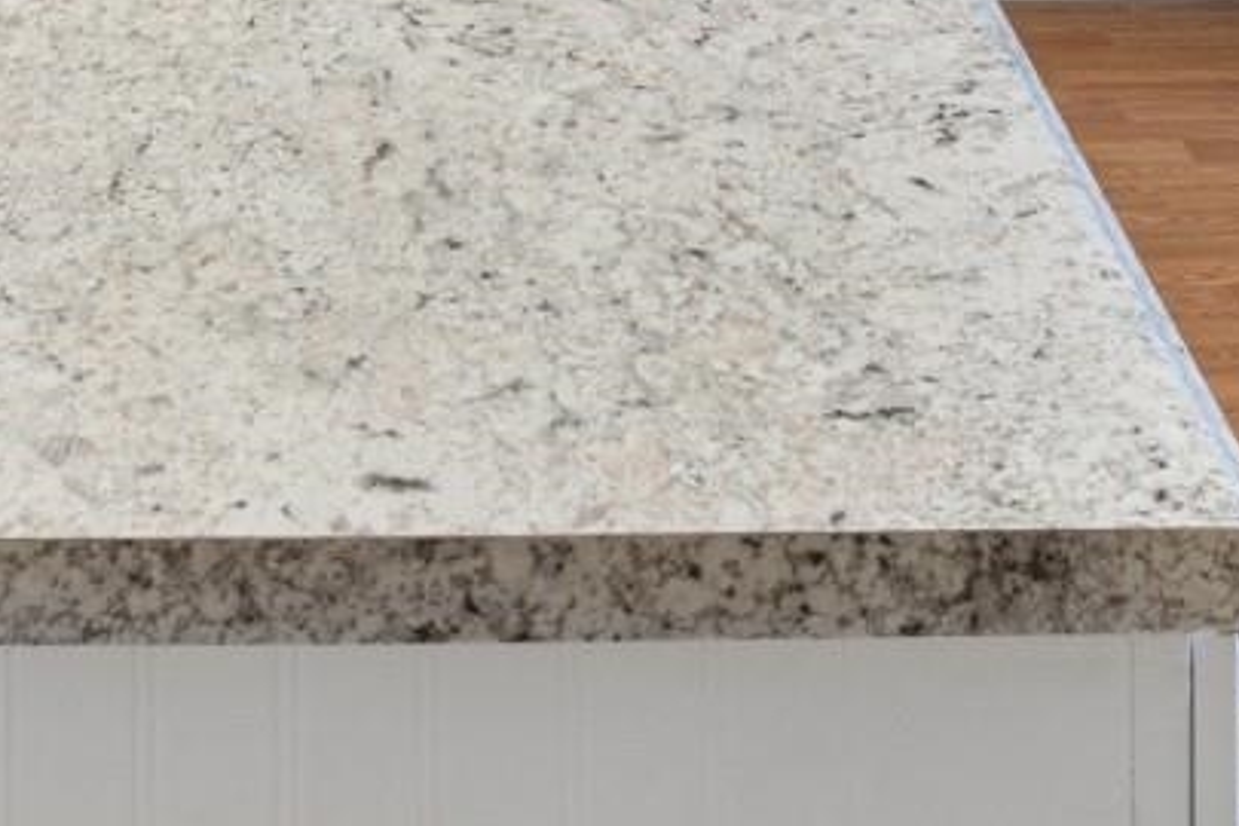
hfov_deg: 33.4
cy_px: -823
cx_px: 554
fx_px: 2065
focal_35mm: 60
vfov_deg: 16.9
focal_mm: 10
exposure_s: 1/5
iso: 100
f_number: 4.5
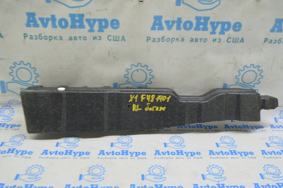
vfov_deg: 35.4
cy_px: 94
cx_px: 142
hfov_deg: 51.3
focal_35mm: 38
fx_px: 295
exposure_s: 1/20
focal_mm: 25
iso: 400
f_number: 5.6
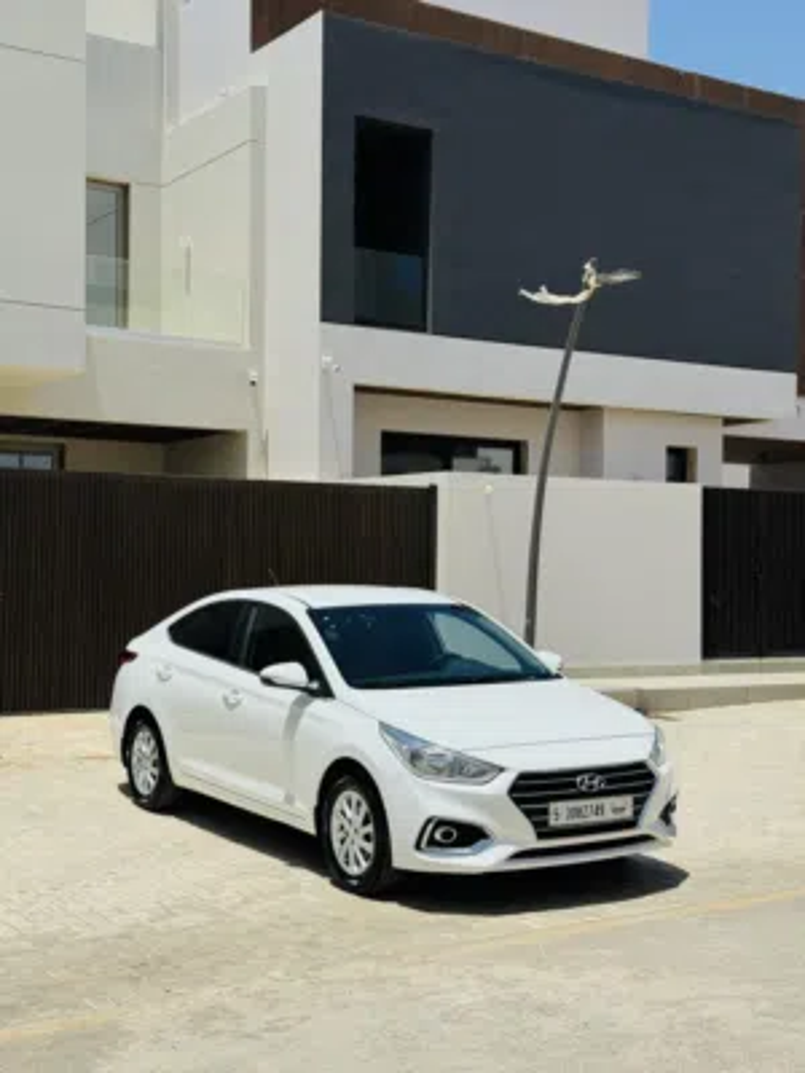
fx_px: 1488
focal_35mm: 48
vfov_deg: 39.7
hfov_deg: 30.3
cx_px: 402
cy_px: 536
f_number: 1.78
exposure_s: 1/12500
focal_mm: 6.76
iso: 64
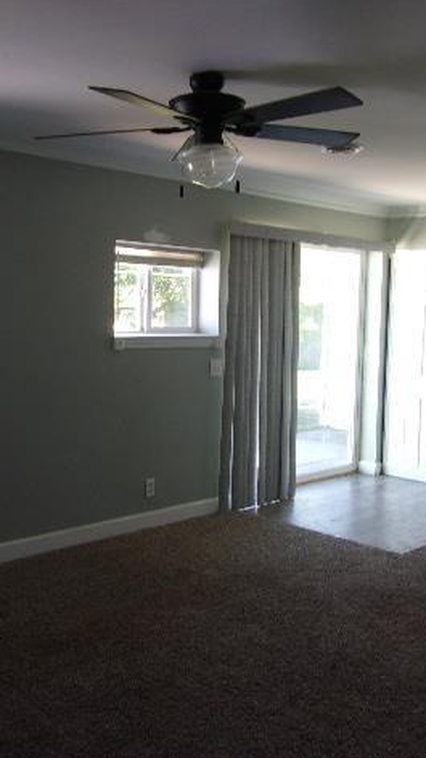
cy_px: 380
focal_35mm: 40
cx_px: 283
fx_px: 803
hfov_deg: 29.5
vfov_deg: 50.5
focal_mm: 4.9
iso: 93
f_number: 3
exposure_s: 1/34
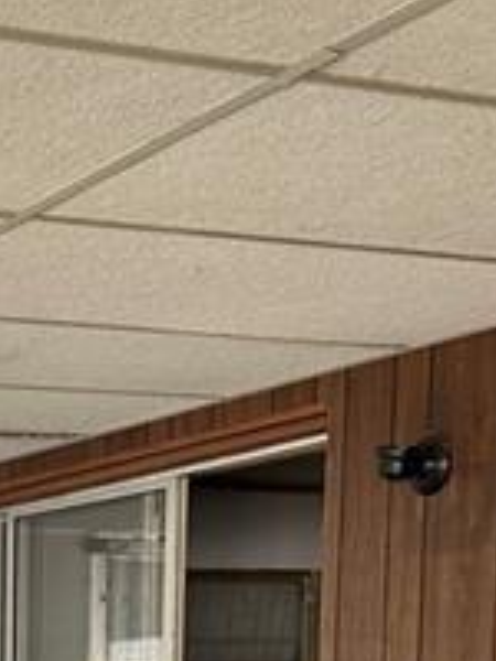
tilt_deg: -8.0
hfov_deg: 15.3
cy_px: 919
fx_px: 1758
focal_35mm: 92
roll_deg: -0.1
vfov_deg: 19.3
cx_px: -139
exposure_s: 1/121
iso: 200
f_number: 1.78
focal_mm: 6.86
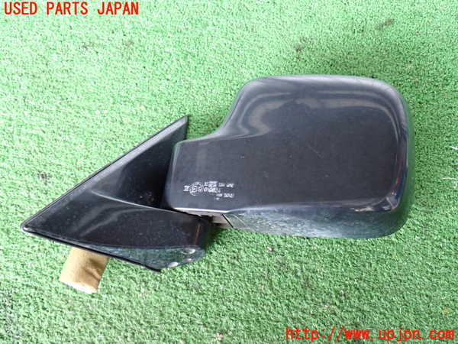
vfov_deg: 39.7
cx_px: 229
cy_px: 172
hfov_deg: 51.4
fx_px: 476
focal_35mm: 36
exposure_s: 1/40
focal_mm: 6.37
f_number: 2.5
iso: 640
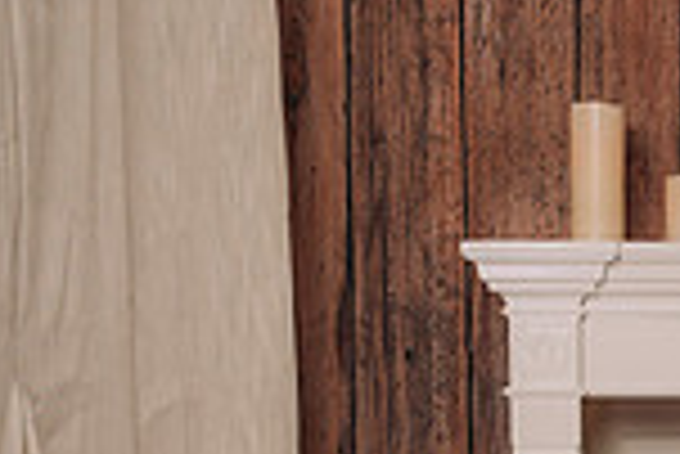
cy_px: 702
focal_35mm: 143
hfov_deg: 13.6
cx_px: 966
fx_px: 2704
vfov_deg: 9.3
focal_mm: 35
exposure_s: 1/100
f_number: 5.6
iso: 100
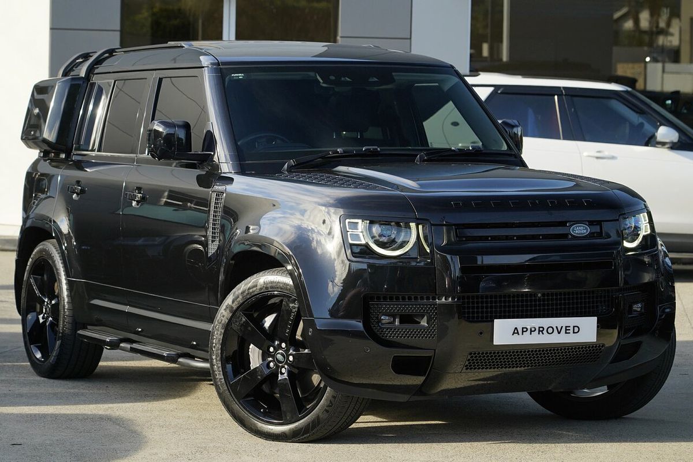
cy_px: 231
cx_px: 346
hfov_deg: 20.2
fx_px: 1944
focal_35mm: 101
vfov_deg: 13.6
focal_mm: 101
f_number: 5.6
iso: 1000
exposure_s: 1/800
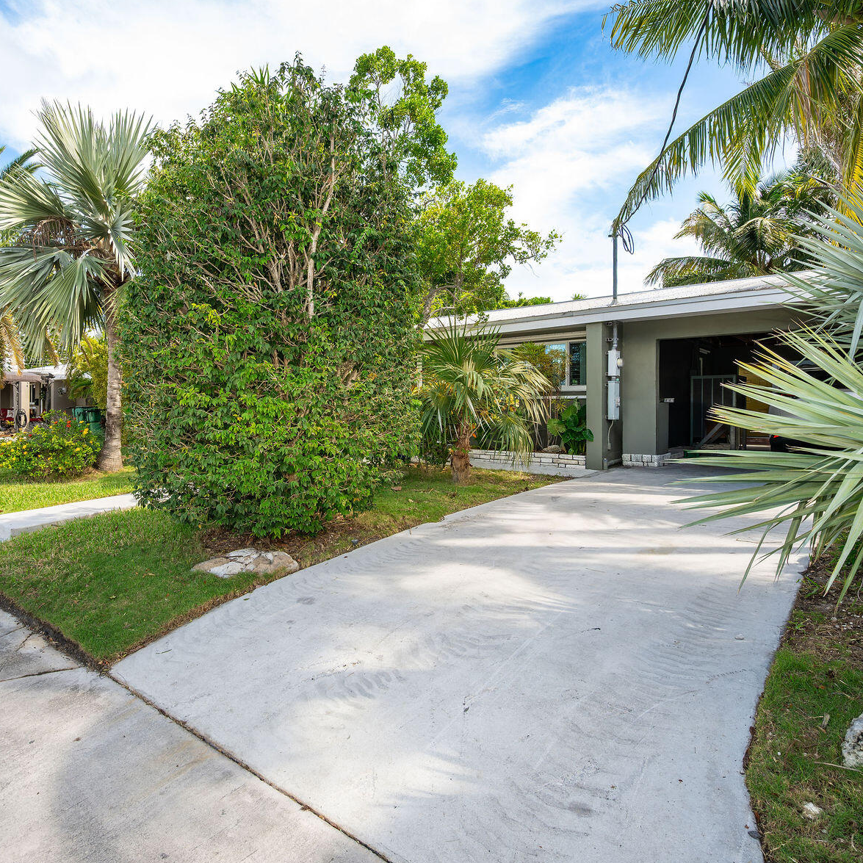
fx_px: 592
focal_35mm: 21
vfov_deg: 72.1
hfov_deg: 70.9
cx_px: 319
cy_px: 404
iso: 250
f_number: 8
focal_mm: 14
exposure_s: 1/200
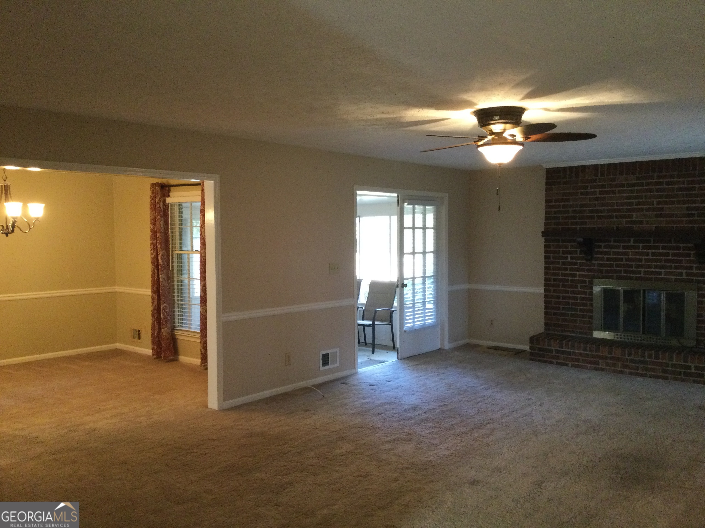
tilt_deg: -1.2
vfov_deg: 45.4
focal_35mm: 31
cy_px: 264
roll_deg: +0.2
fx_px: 631
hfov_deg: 58.4
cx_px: 352
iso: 200
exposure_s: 1/24
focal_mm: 3.3
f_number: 2.4
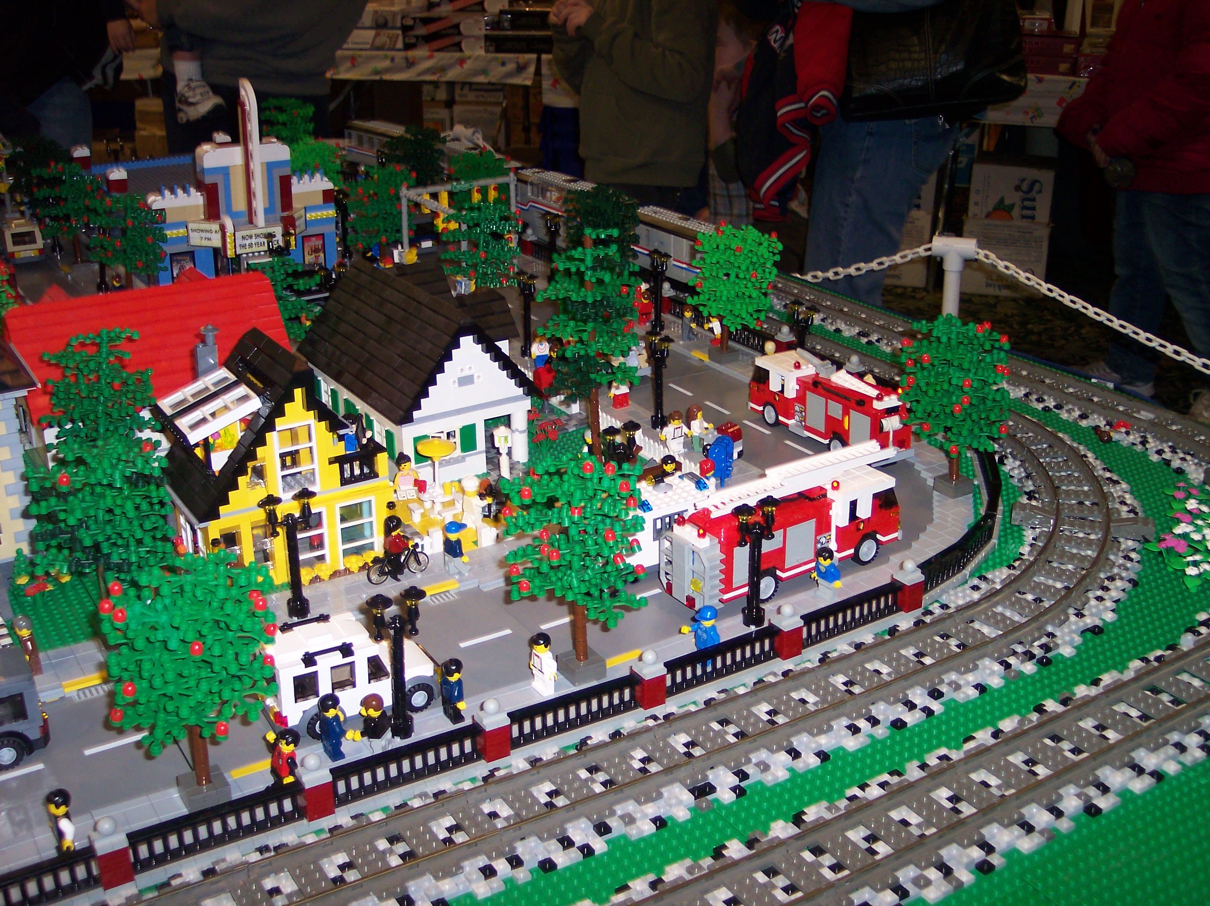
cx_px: 605
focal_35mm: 38
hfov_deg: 49.0
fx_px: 1328
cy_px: 453
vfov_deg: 37.7
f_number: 2.8
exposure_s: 1/30
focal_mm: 8
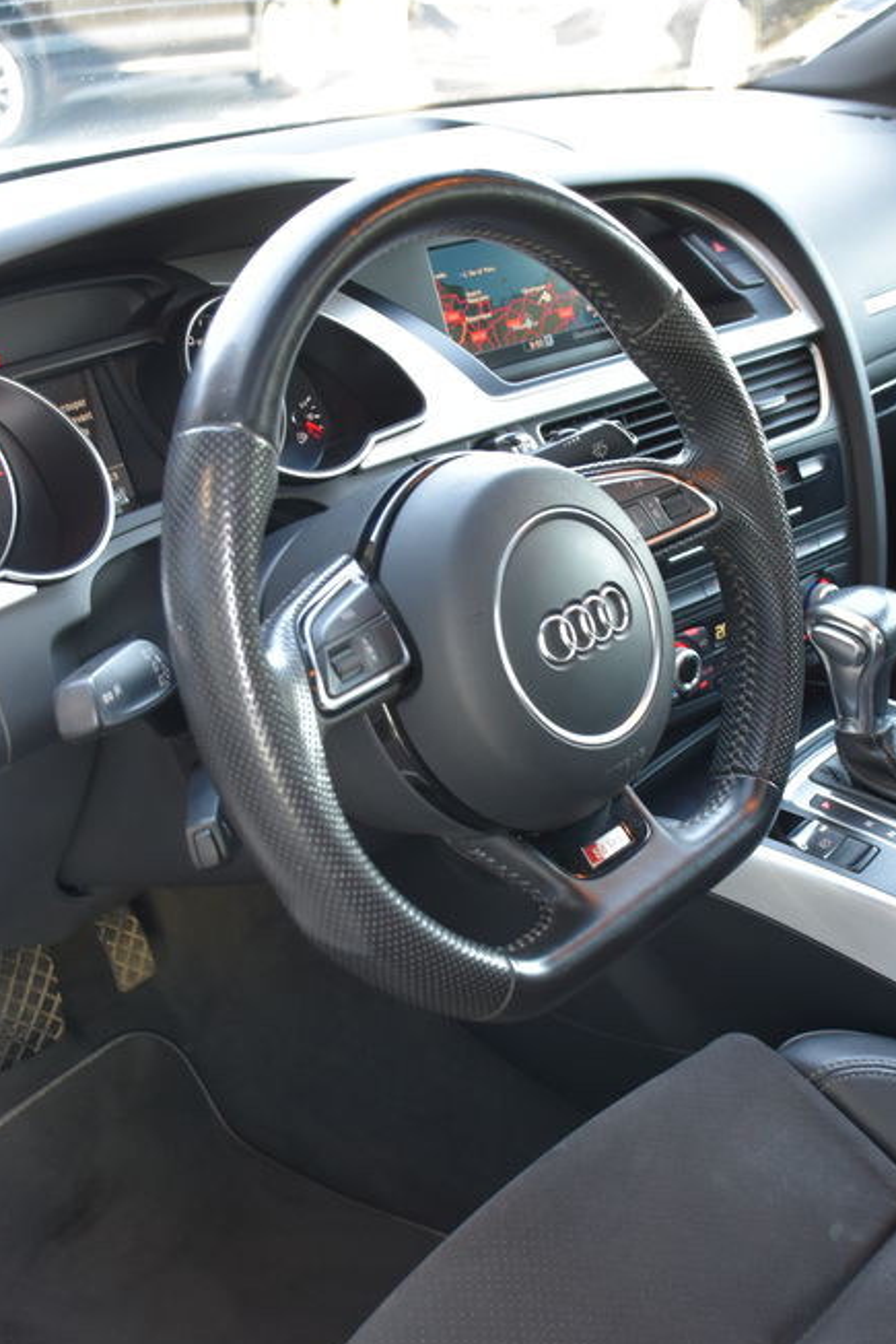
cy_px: 675
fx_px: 1716
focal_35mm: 46
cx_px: 581
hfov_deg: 29.1
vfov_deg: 42.7
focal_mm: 20
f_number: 4
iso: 720
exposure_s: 1/60
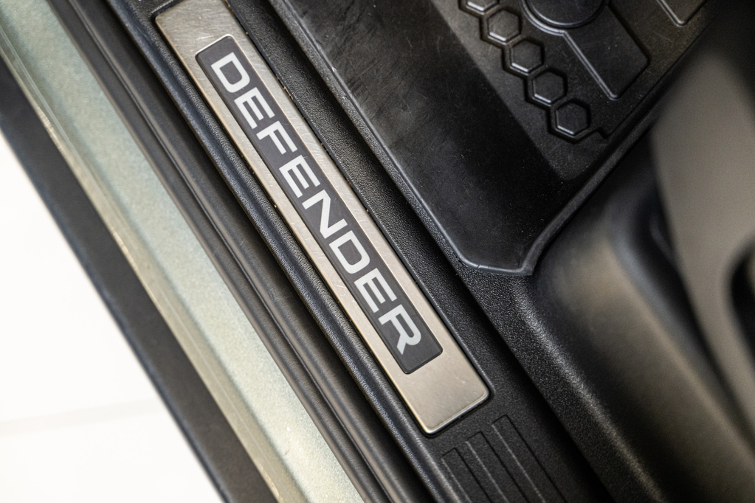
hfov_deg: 32.9
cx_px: 378
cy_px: 252
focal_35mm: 61
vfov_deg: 22.3
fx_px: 1279
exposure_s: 1/160
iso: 1600
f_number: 2.8
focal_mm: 61
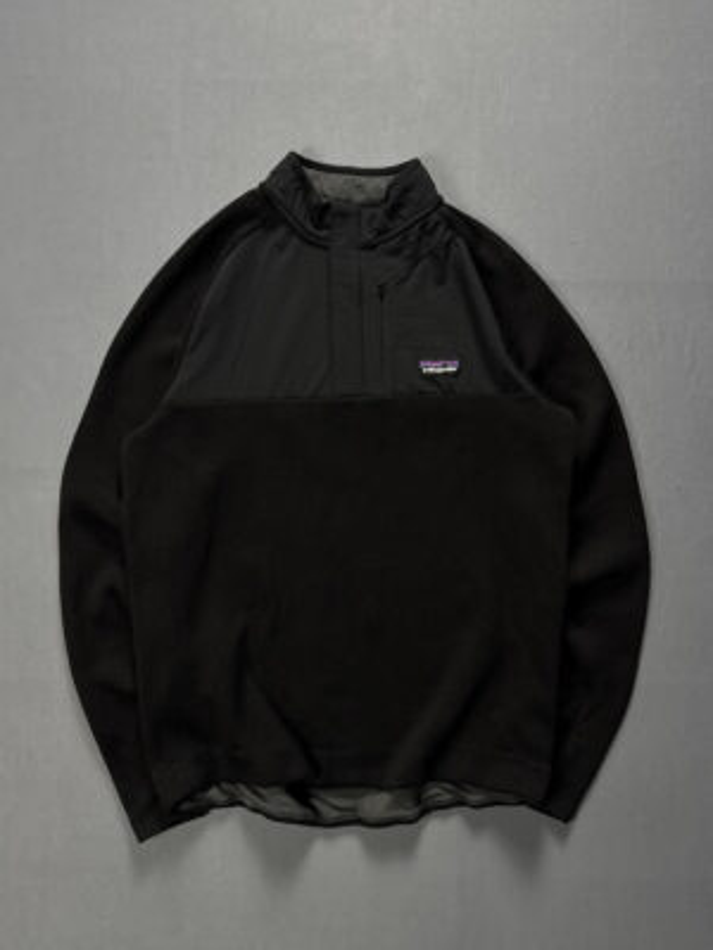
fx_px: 659
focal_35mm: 24
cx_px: 356
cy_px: 475
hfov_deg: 56.8
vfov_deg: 71.6
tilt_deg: -88.2
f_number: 1.78
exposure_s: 1/60
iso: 200
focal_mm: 6.76
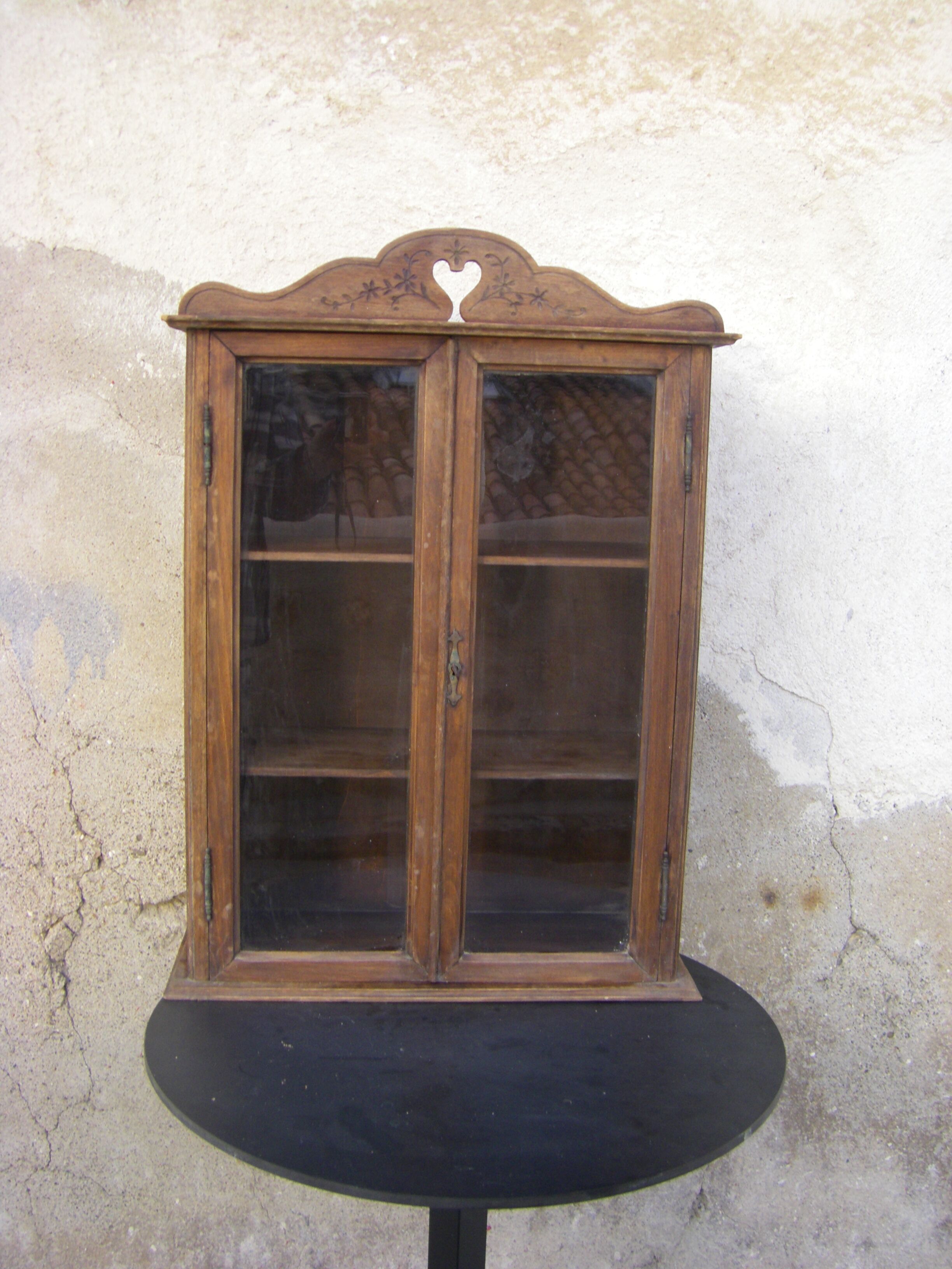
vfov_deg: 49.0
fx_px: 1393
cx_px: 476
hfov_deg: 37.7
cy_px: 634
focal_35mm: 38
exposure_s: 1/50
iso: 125
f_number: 3.5
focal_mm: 6.3
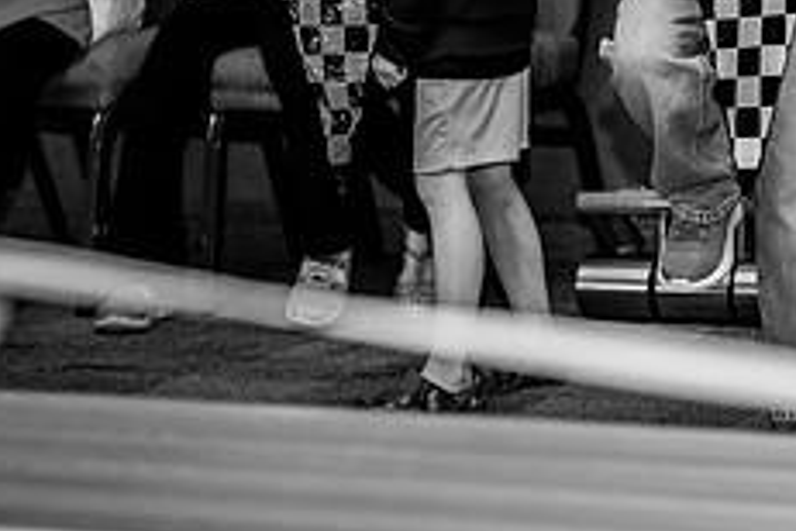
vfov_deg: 7.7
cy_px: -91
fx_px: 3891
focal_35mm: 176
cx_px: 620
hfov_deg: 11.6
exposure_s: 1/250
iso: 800
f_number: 3.2
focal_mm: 70
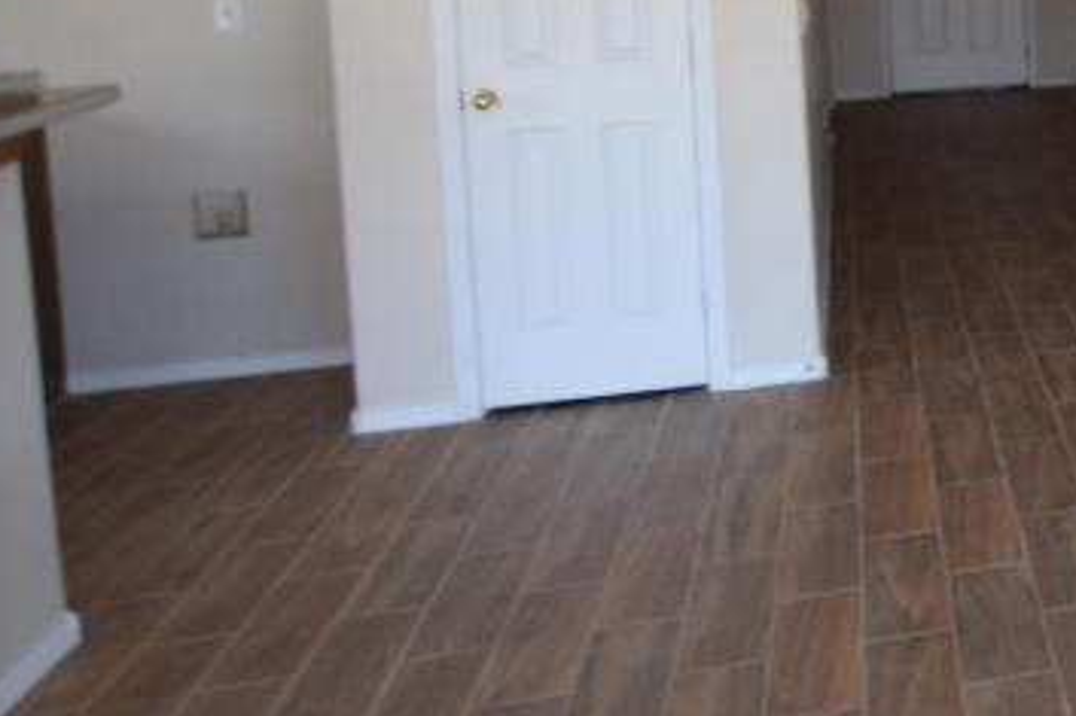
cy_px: -34
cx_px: 1384
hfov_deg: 31.5
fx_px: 1464
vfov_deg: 25.8
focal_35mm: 49
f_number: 4
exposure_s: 1/60
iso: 400
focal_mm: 10
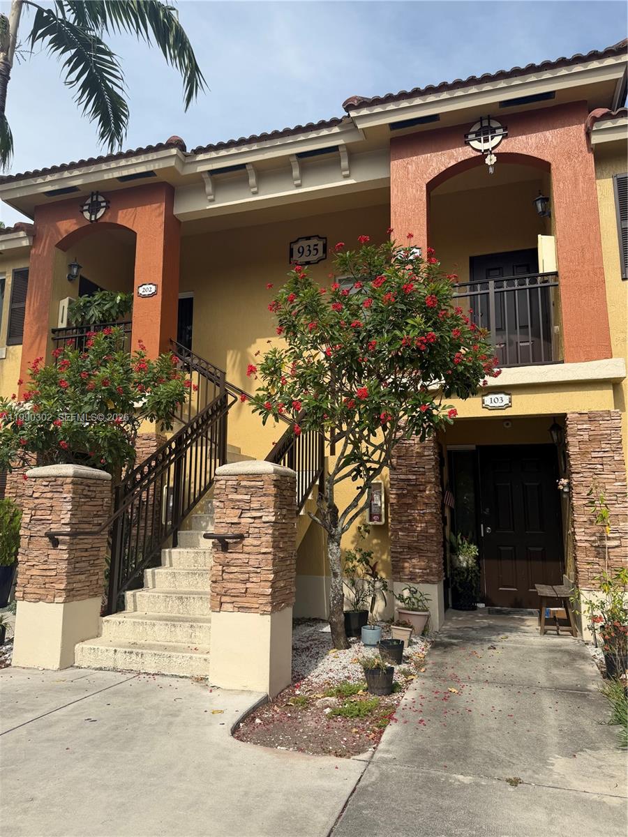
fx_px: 581
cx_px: 314
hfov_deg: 56.8
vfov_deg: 71.6
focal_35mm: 24
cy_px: 418
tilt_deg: +8.1
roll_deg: -0.9
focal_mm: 6.76
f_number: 1.78
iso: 80
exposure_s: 1/4167
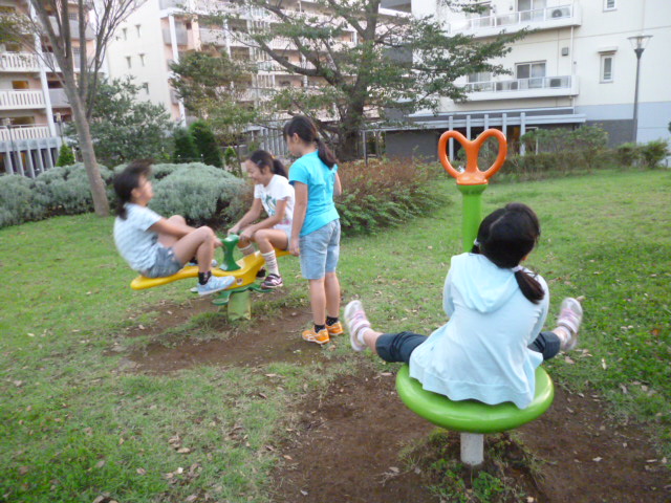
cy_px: 252
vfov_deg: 49.7
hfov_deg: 63.4
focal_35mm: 28
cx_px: 336
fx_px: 543
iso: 800
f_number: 3.1
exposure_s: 1/80
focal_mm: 5
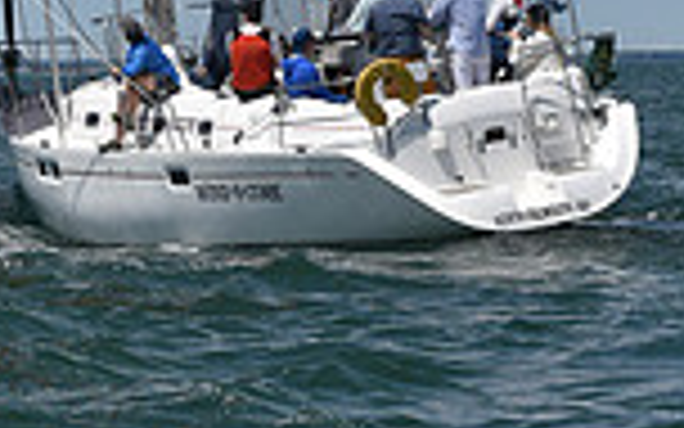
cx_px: 52
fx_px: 5443
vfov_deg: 4.3
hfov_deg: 7.2
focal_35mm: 292
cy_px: -833
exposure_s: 1/800
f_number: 8
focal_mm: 75
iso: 320
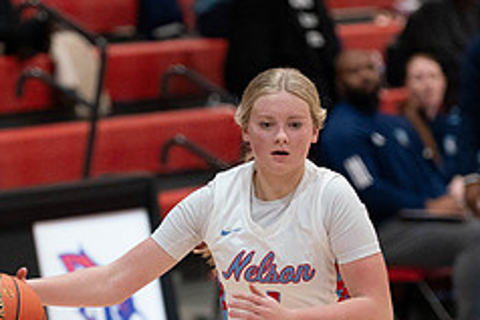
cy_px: 311
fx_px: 5910
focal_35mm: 443
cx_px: 256
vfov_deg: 3.1
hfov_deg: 4.7
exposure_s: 1/1000
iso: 4000
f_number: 2.8
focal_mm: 158
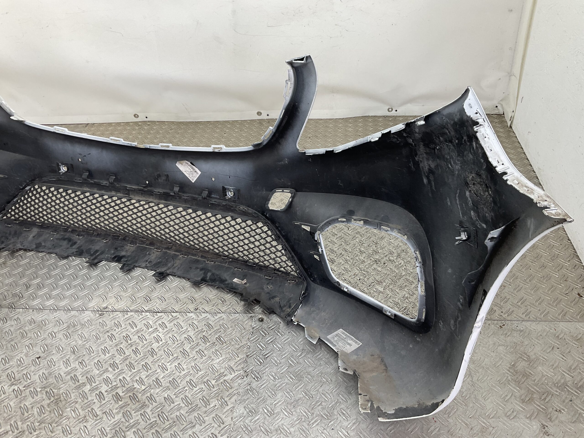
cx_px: 292
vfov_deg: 48.2
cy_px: 219
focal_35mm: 29
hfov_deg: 61.7
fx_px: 489
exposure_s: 1/100
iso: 25
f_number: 1.8
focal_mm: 3
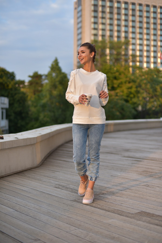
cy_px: 122
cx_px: 81
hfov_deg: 27.0
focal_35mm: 50
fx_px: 337
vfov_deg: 39.6
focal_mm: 50
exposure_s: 1/5000
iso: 640
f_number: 2
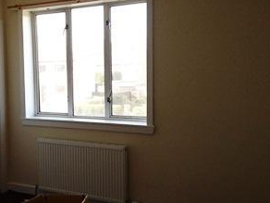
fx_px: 374
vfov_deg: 30.3
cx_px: 87
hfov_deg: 39.1
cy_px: 93
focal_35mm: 48
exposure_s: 1/198
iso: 100
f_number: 2.4
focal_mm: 4.28
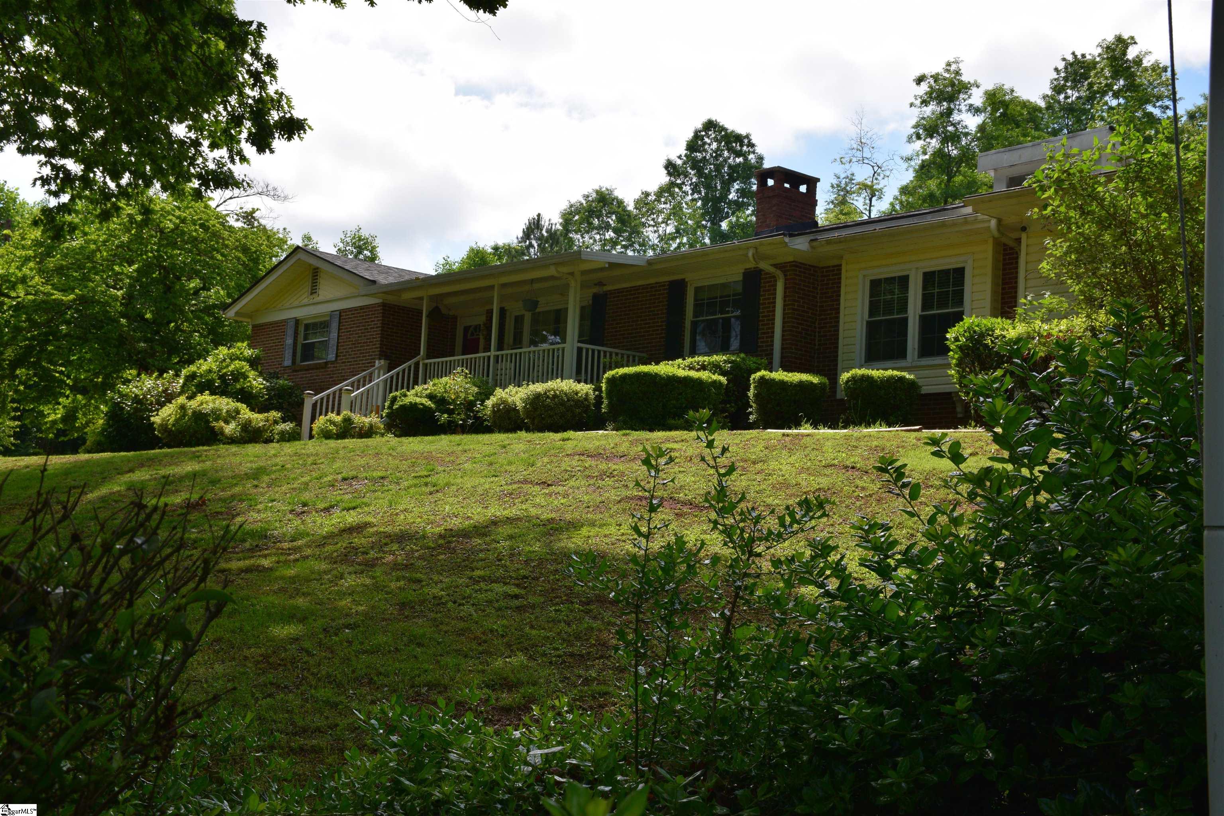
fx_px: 1530
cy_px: 408
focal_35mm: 45
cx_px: 612
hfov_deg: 43.6
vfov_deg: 29.9
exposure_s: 1/500
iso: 320
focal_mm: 30
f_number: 11
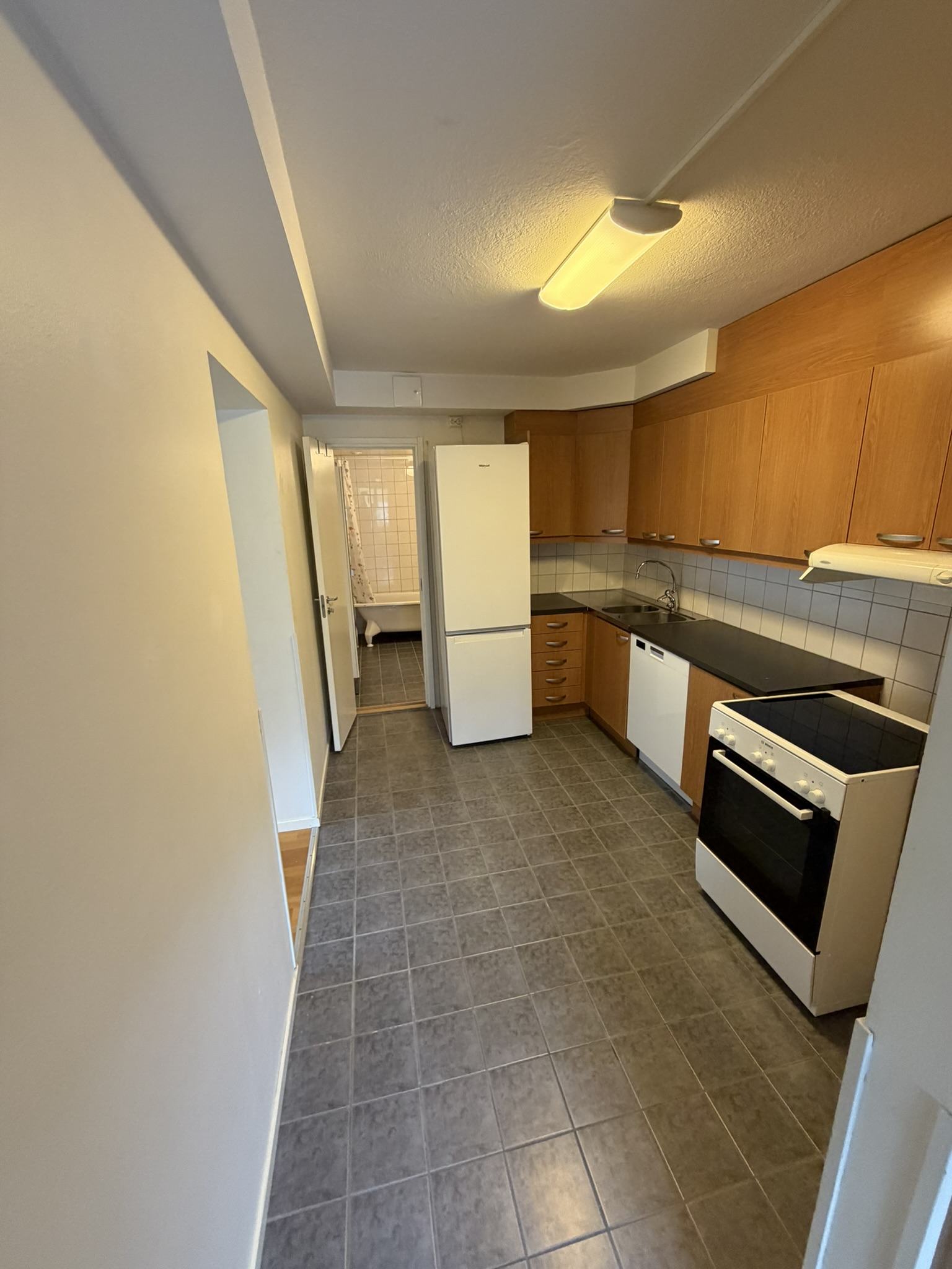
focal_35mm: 14
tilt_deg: -14.0
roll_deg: +3.6
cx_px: 476
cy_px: 634
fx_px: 513
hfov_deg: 85.7
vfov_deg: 102.1
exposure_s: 1/50
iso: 320
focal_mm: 2.22
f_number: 2.2
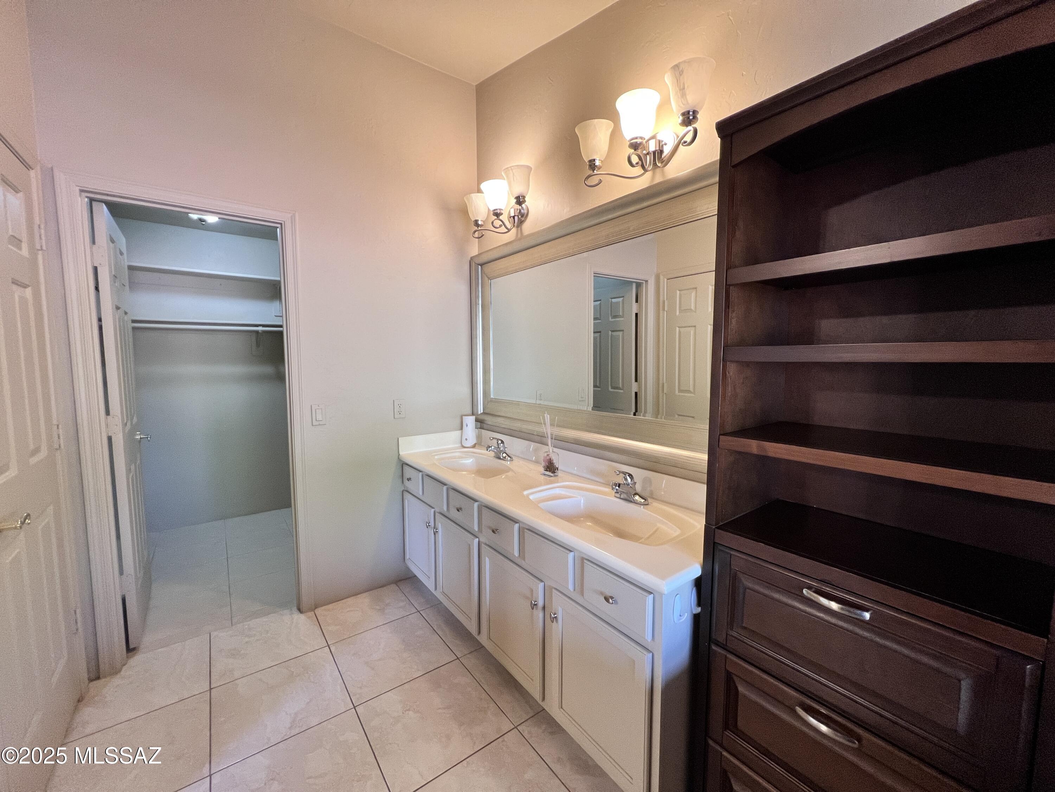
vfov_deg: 89.9
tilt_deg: -5.0
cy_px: 396
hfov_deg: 106.2
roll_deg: +0.1
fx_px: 396
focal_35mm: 13
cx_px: 528
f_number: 1.8
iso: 200
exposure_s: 1/60
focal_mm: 1.57
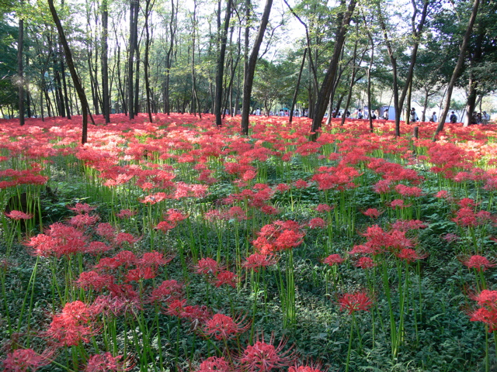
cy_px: 186
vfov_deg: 40.7
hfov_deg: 52.6
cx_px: 248
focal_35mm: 35
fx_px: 503
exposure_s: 1/80
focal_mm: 7.4
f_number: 2.8
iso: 100
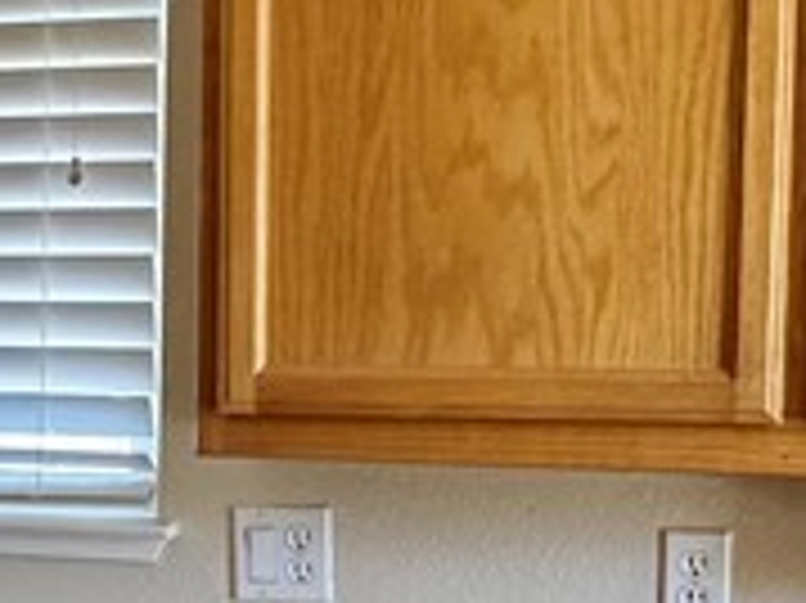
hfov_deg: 23.4
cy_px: 464
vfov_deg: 18.3
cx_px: -5
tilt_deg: -4.7
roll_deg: -0.5
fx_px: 1861
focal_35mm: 80
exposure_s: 1/99
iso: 320
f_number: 2.2
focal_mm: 2.22
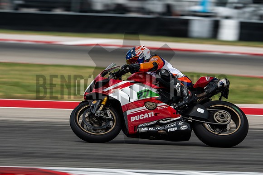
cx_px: 132
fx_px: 3069
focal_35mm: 420
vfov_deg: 3.3
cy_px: 88
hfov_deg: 4.9
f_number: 6.4
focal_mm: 280
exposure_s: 1/250
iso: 160
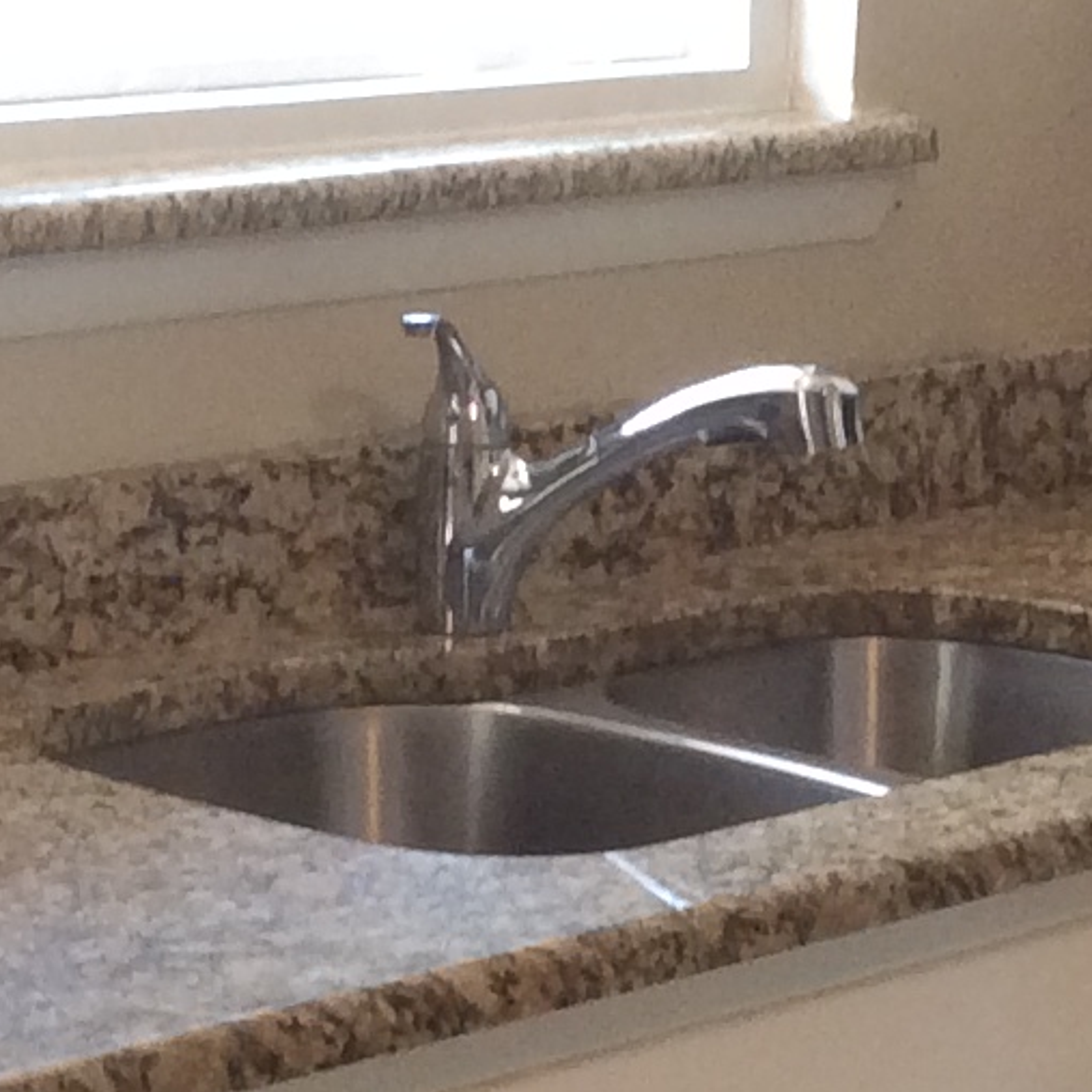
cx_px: 790
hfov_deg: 11.7
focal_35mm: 149
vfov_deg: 11.7
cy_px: 670
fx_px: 5318
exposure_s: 1/24
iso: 125
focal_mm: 3.3
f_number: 2.4
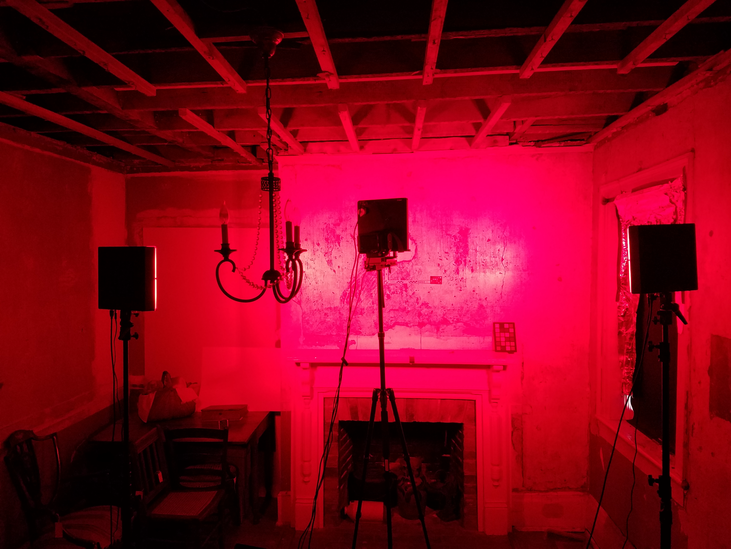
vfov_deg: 53.1
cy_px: 274
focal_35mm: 26
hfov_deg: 67.3
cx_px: 366
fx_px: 549
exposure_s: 1/24
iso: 200
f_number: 1.7
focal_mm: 4.2
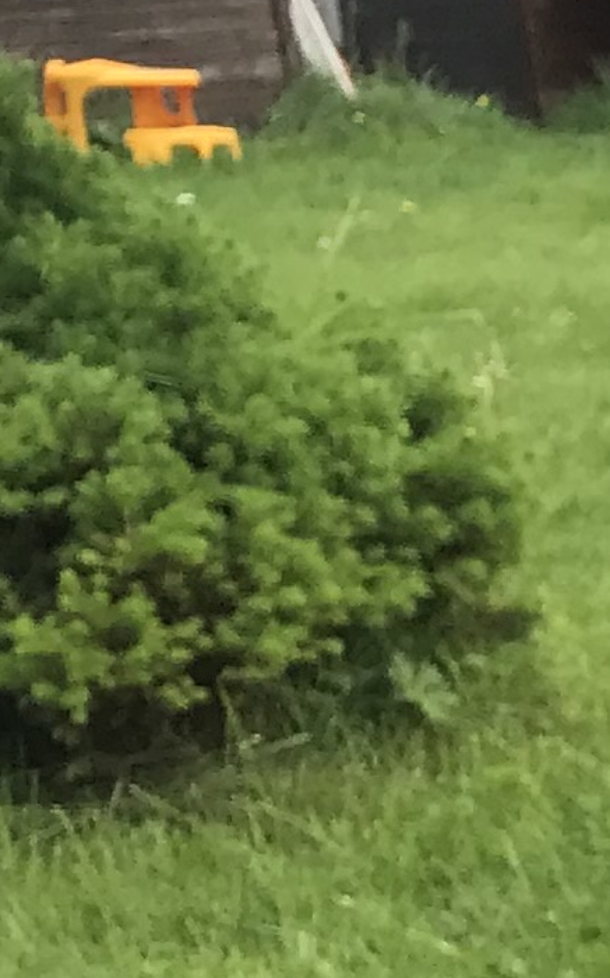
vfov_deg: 12.0
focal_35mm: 171
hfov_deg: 6.1
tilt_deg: -13.9
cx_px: 2662
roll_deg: +2.6
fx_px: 4552
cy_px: 1176
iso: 20
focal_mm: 3.99
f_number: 1.8
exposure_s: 1/168
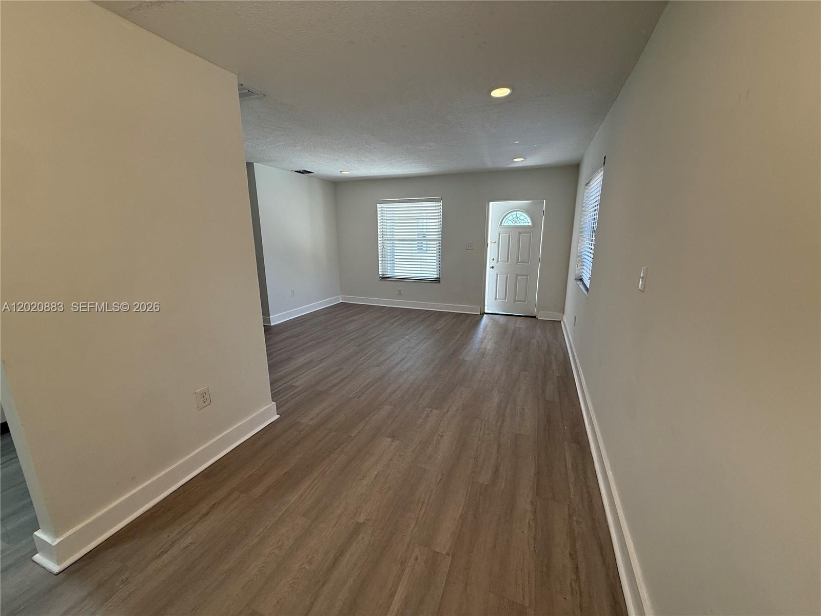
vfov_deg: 85.7
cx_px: 410
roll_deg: -0.1
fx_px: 332
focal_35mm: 14
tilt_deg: -13.1
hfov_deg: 102.1
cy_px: 308
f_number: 2.2
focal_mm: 2.22
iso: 80
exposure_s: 1/120
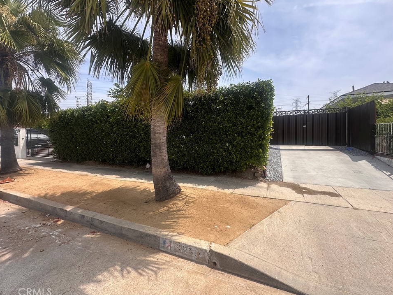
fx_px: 170
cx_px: 201
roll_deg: +0.7
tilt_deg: -1.7
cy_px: 140
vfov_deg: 81.7
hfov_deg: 98.2
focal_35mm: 15
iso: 40
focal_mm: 2.22
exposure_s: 1/1043
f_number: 2.2
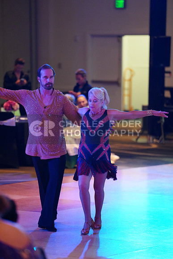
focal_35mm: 200
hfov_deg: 6.9
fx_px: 1441
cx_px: 86
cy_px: 130
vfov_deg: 10.3
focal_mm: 200
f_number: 2.8
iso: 5000
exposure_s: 1/320
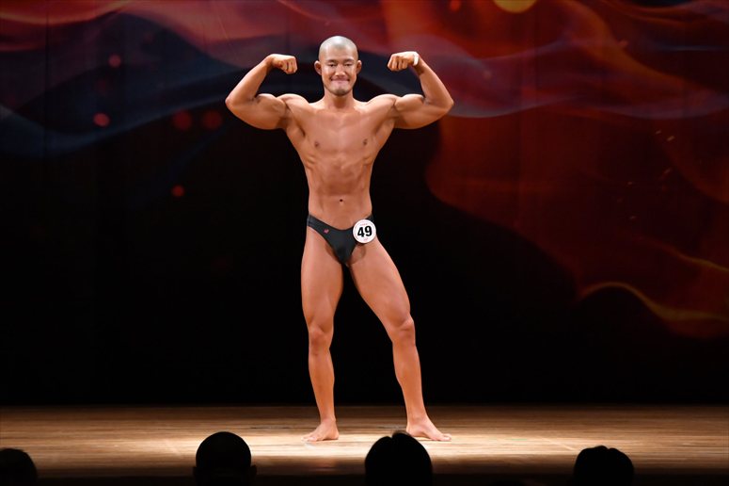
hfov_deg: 9.2
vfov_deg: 6.1
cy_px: 243
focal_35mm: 225
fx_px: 4554
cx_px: 364
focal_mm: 150
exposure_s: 1/400
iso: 4000
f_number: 5.6
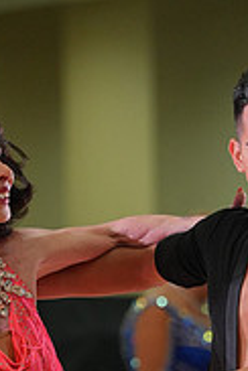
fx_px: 6251
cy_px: 505
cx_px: 90
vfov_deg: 3.4
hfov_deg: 2.3
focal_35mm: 605
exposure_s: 1/400
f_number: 4
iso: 1600
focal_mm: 191
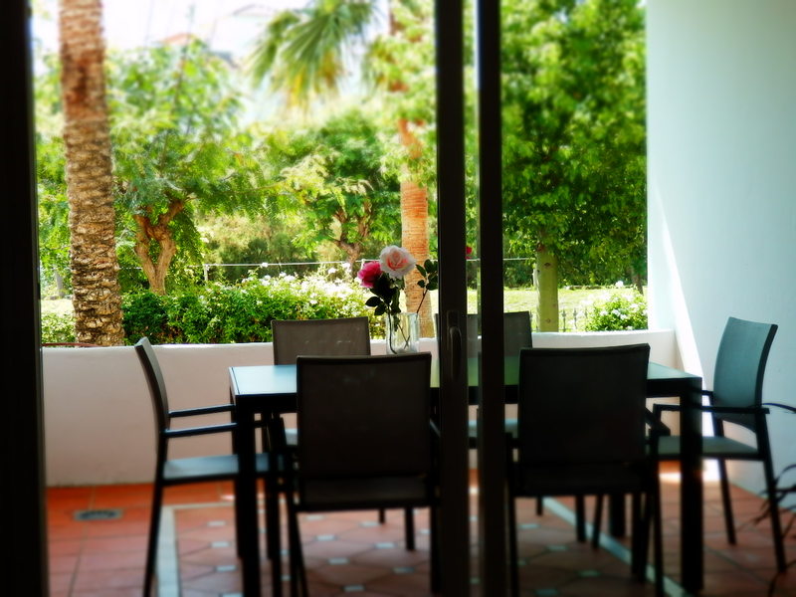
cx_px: 398
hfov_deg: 32.2
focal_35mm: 60
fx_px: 1380
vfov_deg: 24.4
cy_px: 298
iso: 80
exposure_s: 1/100
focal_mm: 10.8
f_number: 4.2
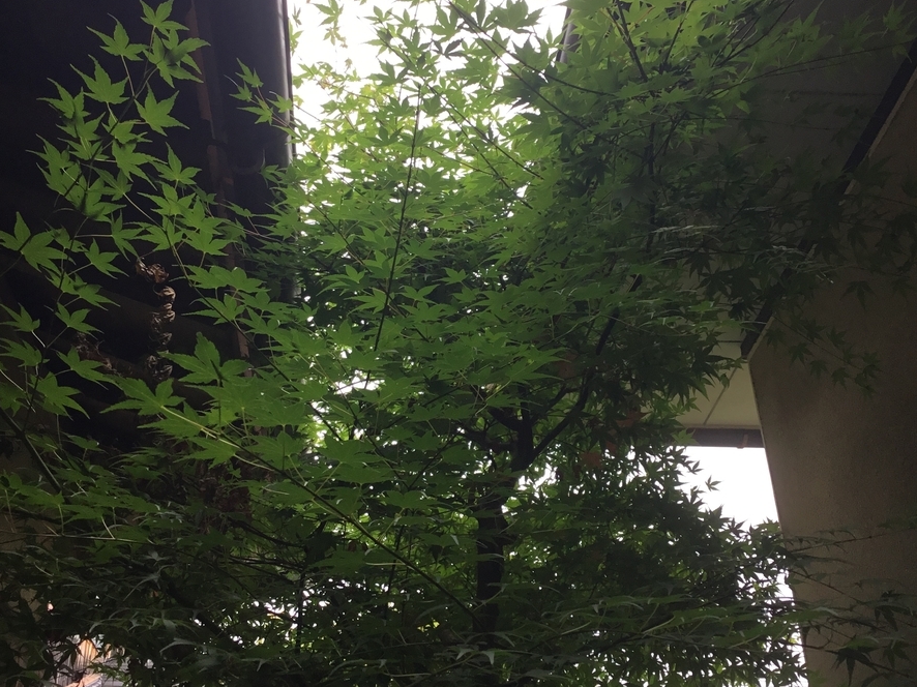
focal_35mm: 42
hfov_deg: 44.8
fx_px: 1112
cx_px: 464
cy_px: 299
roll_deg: +1.6
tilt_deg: +32.5
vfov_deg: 34.3
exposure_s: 1/120
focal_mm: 3.3
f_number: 2.4
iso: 25
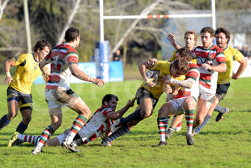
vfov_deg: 5.7
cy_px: 84
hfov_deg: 8.6
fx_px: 1674
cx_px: 126
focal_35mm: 240
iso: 800
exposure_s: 1/1000
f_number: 4
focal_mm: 240
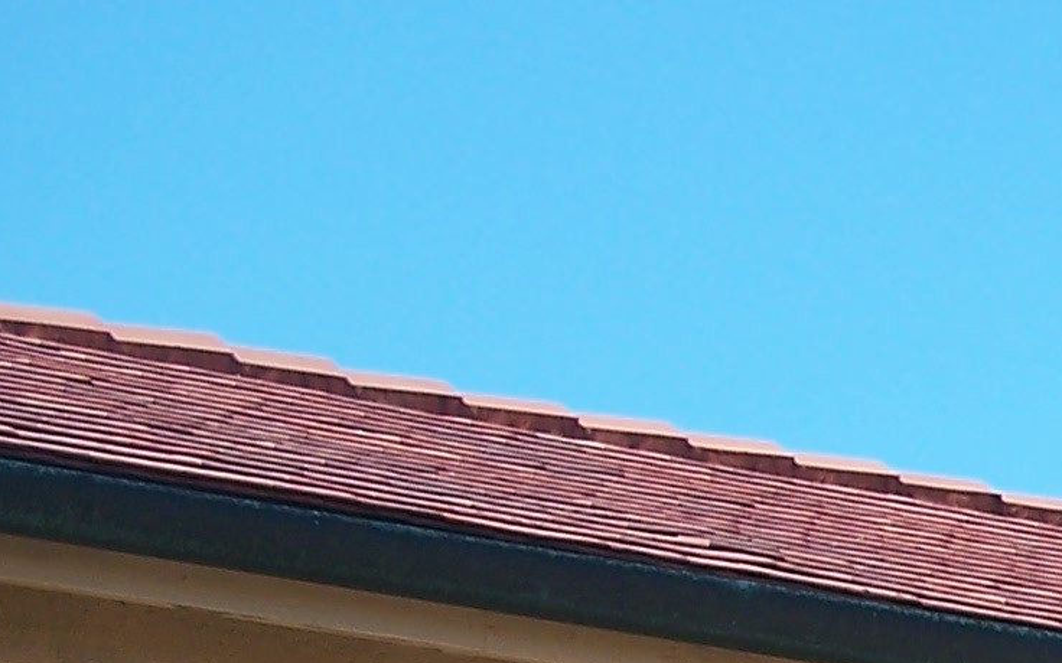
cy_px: 1580
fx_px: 5036
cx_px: 2157
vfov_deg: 7.1
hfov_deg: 10.9
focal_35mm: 174
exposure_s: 1/640
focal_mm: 7.8
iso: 64
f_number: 2.8
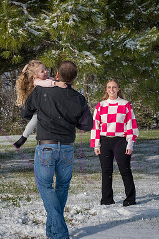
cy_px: 113
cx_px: 67
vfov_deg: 21.7
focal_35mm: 94
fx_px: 623
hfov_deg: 14.5
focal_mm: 80
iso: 640
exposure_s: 1/1600
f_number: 8
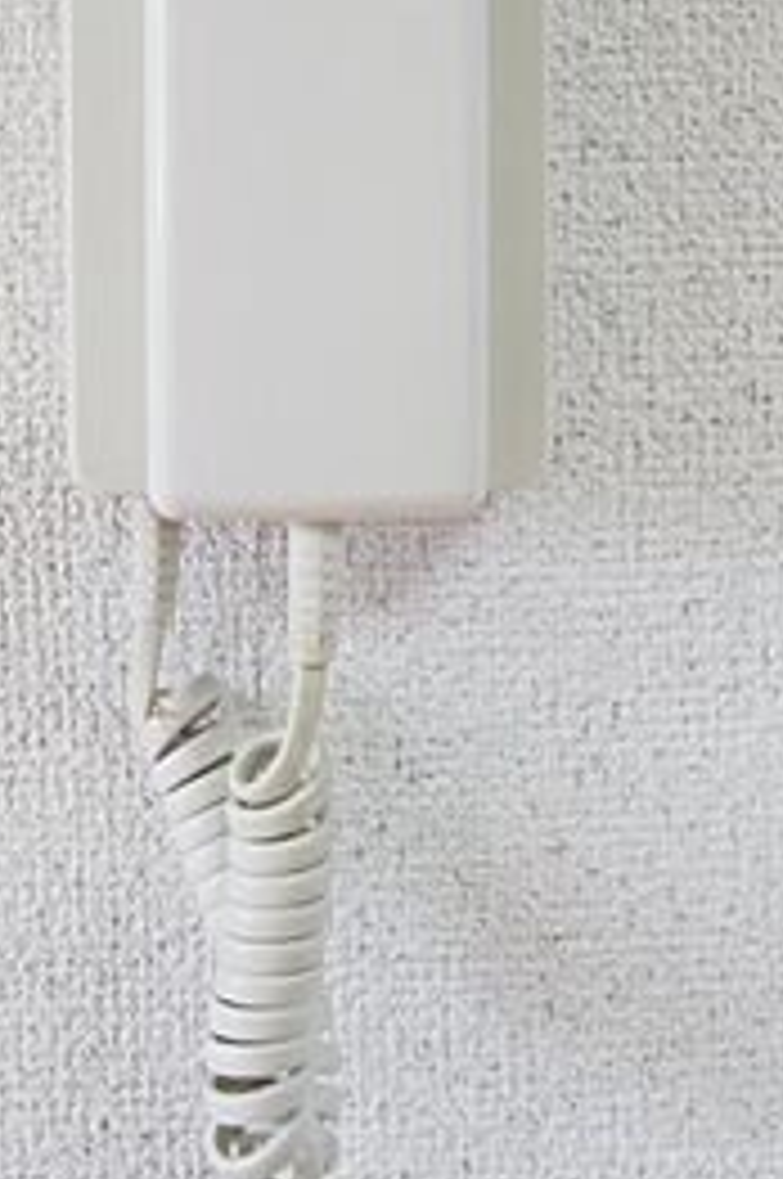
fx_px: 2159
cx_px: 286
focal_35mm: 66
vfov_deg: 29.4
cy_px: 130
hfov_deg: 20.5
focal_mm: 24
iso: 125
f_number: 4.5
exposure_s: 1/40
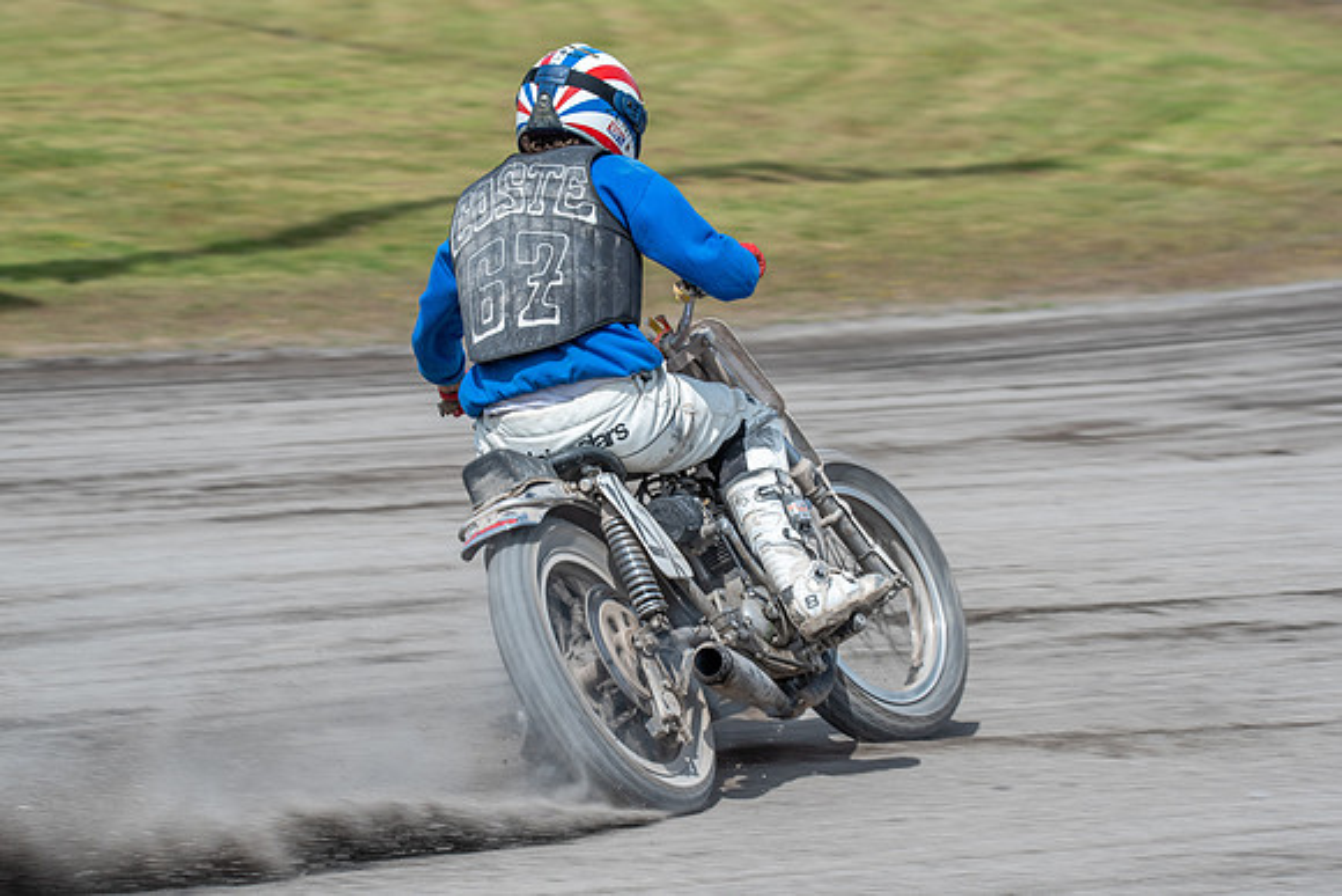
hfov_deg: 10.0
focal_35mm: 205
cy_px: 426
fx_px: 7644
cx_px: 616
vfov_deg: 6.7
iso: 100
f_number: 8
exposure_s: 1/320
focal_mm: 180
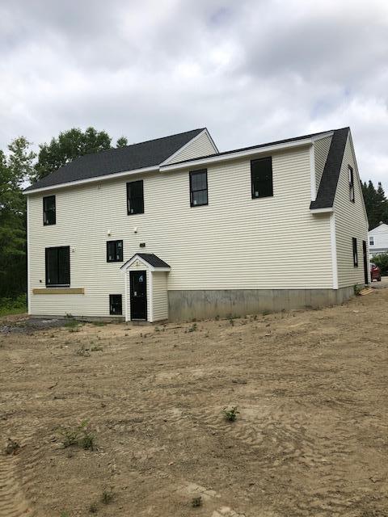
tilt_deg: +0.7
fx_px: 418
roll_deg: +1.0
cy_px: 258
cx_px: 194
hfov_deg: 49.7
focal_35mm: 28
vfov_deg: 63.4
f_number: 1.8
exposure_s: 1/2433
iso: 20
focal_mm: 3.99
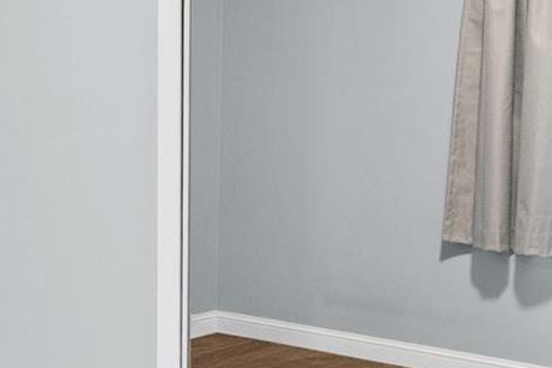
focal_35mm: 74
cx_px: -177
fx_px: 1134
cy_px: 109
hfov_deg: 23.9
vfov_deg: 18.3
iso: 2000
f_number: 3.2
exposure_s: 1/30
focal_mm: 16
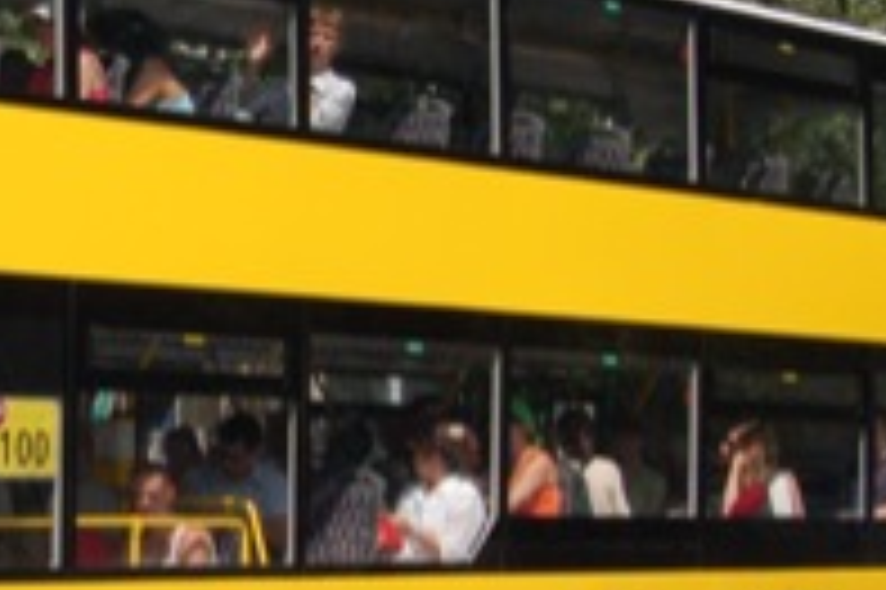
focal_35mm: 127
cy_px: 354
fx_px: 3123
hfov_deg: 15.4
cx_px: -234
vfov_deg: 10.8
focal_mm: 26
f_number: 11
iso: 400
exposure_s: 1/500
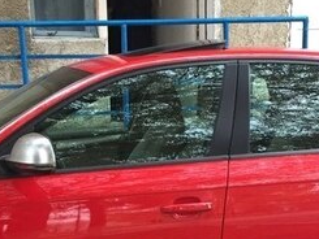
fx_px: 719
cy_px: 266
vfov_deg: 18.2
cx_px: 145
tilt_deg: -13.4
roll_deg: +2.0
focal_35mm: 78
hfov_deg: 25.0
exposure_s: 1/33
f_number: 2.2
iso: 125
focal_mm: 4.15
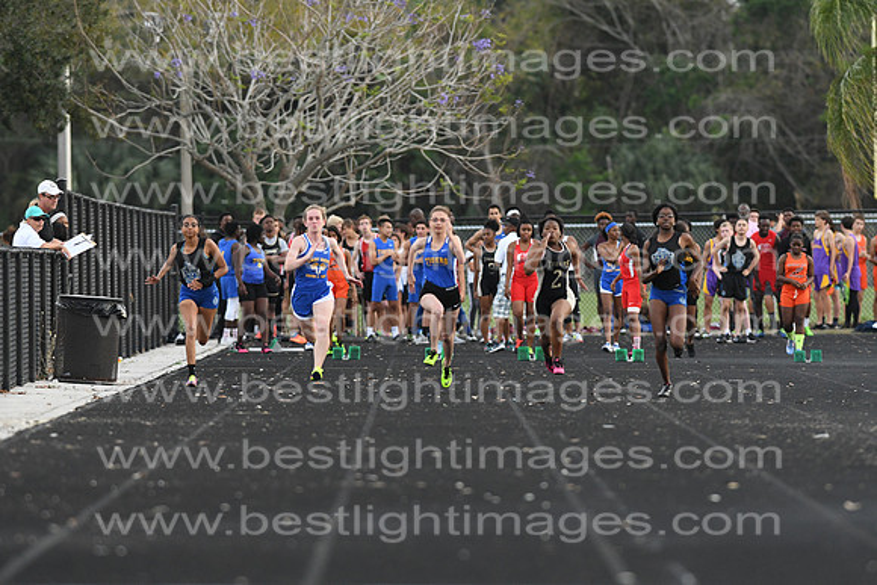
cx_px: 438
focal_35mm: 450
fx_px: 10965
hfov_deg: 4.6
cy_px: 292
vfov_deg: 3.1
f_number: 4
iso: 1600
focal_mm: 300
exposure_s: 1/1600
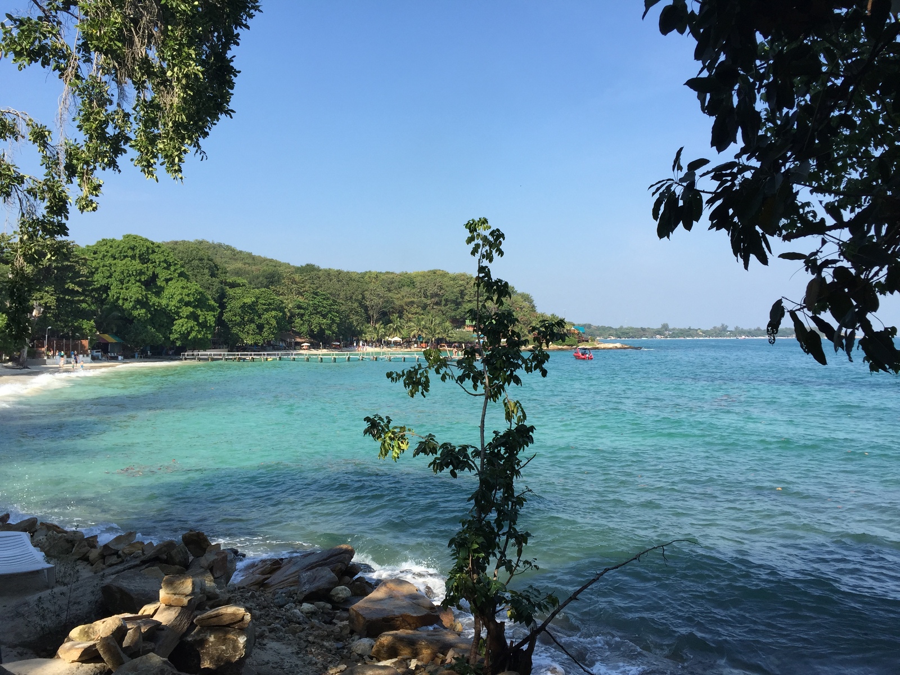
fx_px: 754
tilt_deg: +0.2
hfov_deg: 61.7
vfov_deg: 48.2
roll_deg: -0.3
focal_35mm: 29
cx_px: 450
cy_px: 338
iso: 32
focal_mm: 4.15
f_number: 2.2
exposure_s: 1/1364
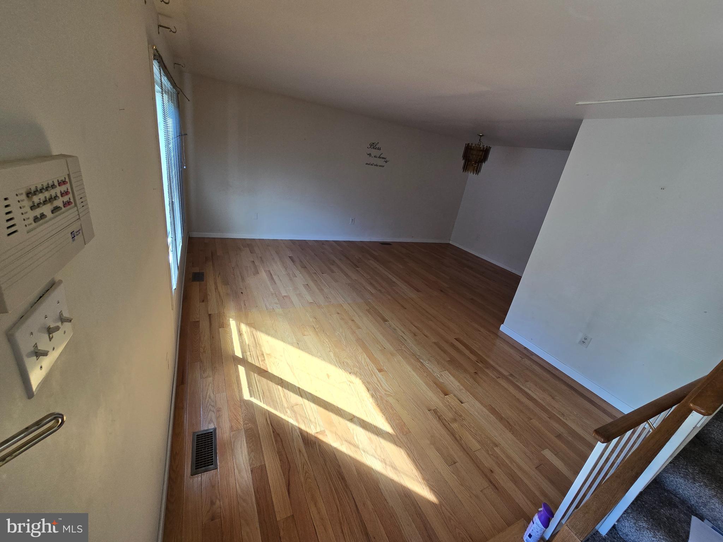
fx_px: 272
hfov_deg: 106.2
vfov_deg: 89.9
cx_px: 362
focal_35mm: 13
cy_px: 271
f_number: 2.2
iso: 80
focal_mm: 2.2
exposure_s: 1/120
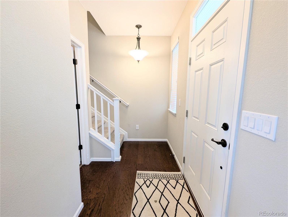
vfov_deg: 90.1
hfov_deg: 106.1
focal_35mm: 13
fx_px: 108
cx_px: 144
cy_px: 108
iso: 53
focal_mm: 1.95
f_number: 2.2
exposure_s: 1/30
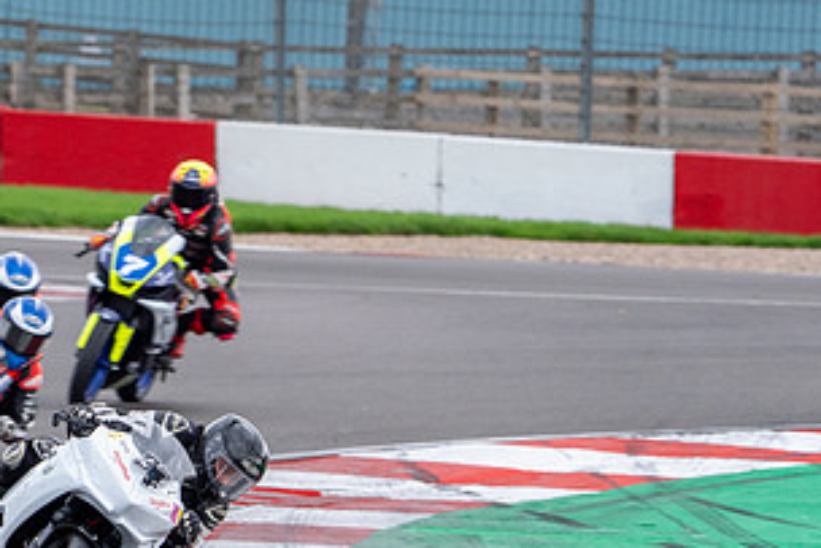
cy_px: 285
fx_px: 12503
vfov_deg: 2.5
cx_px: -2
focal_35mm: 548
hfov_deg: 3.8
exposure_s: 1/400
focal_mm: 265
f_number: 6.3
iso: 800
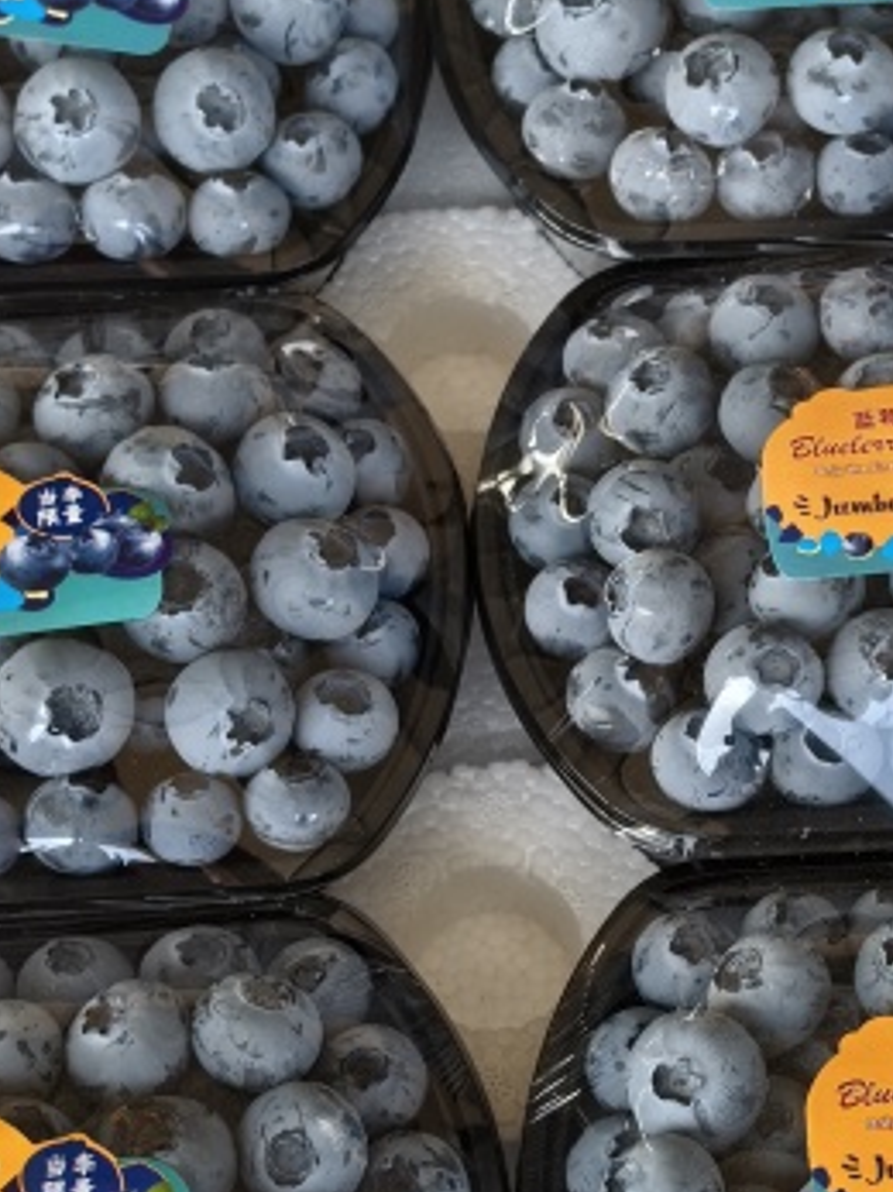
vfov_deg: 23.5
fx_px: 2857
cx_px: 580
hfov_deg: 17.7
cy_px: 795
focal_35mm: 83
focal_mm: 6.98
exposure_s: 1/1203
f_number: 2
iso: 250
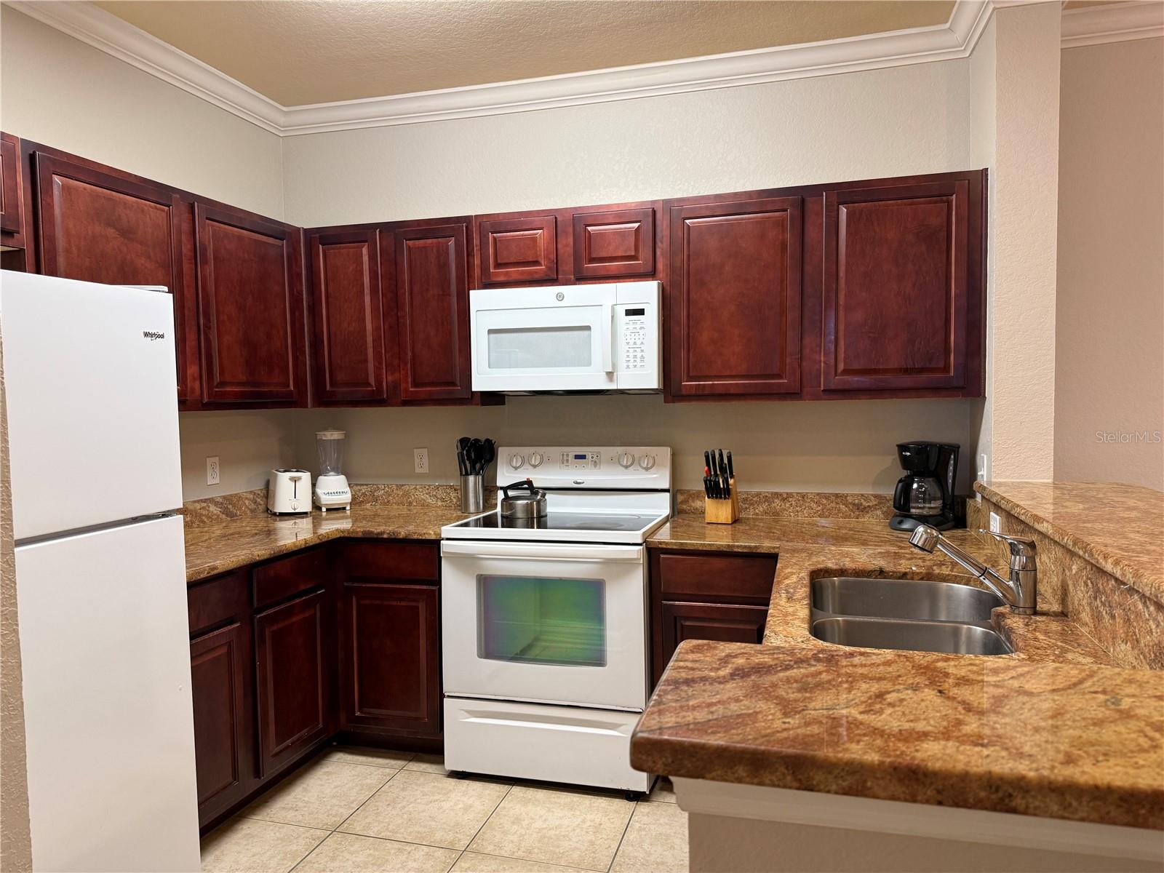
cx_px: 582
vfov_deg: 56.8
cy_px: 436
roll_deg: +1.0
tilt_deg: -2.4
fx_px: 807
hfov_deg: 71.6
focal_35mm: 24
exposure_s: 1/60
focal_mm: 6.76
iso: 160
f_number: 1.78
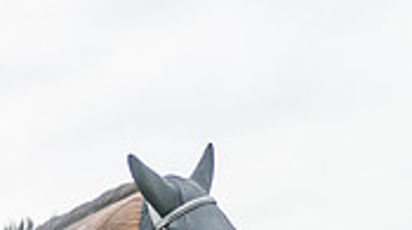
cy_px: 502
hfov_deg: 6.2
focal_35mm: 342
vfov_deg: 3.5
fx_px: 3732
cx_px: -198
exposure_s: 1/1600
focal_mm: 81
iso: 800
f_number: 2.8
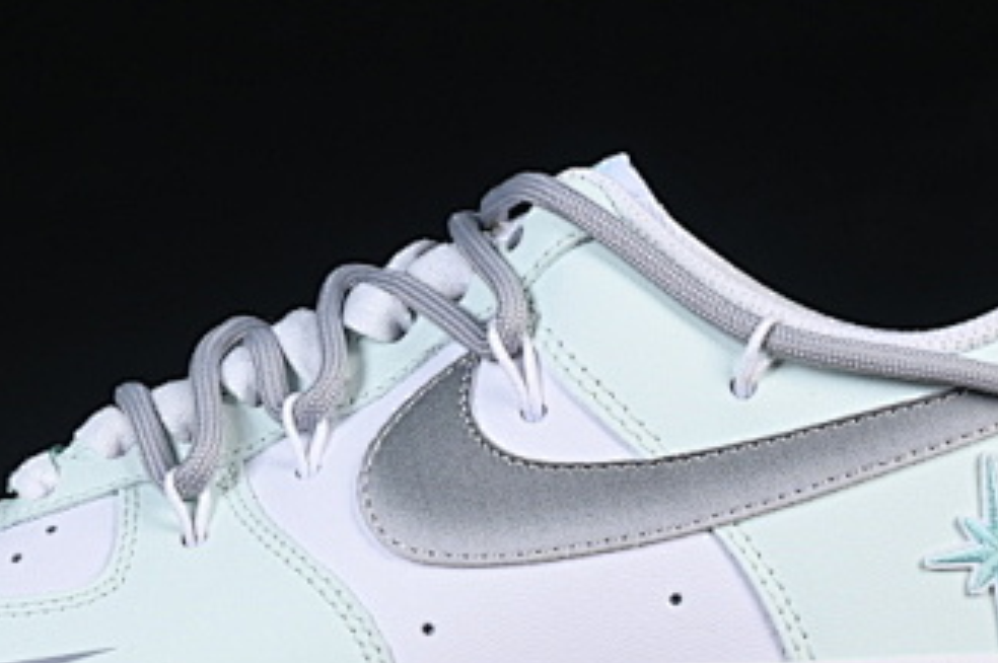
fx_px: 5068
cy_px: 400
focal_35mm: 183
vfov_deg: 7.5
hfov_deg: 11.2
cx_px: 429
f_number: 8
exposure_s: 1/80
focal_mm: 50
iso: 160
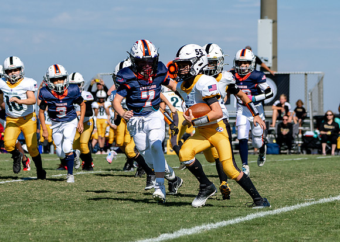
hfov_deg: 9.1
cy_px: 107
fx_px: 2136
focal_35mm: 221
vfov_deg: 6.5
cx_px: 210
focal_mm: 126
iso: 125
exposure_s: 1/2000
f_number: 5
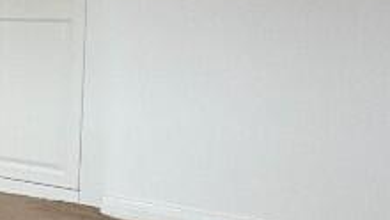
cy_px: 98
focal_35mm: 71
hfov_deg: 24.2
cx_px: -174
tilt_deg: -6.2
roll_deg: +0.4
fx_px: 735
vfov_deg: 17.0
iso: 200
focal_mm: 2.22
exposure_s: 1/99
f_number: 2.2
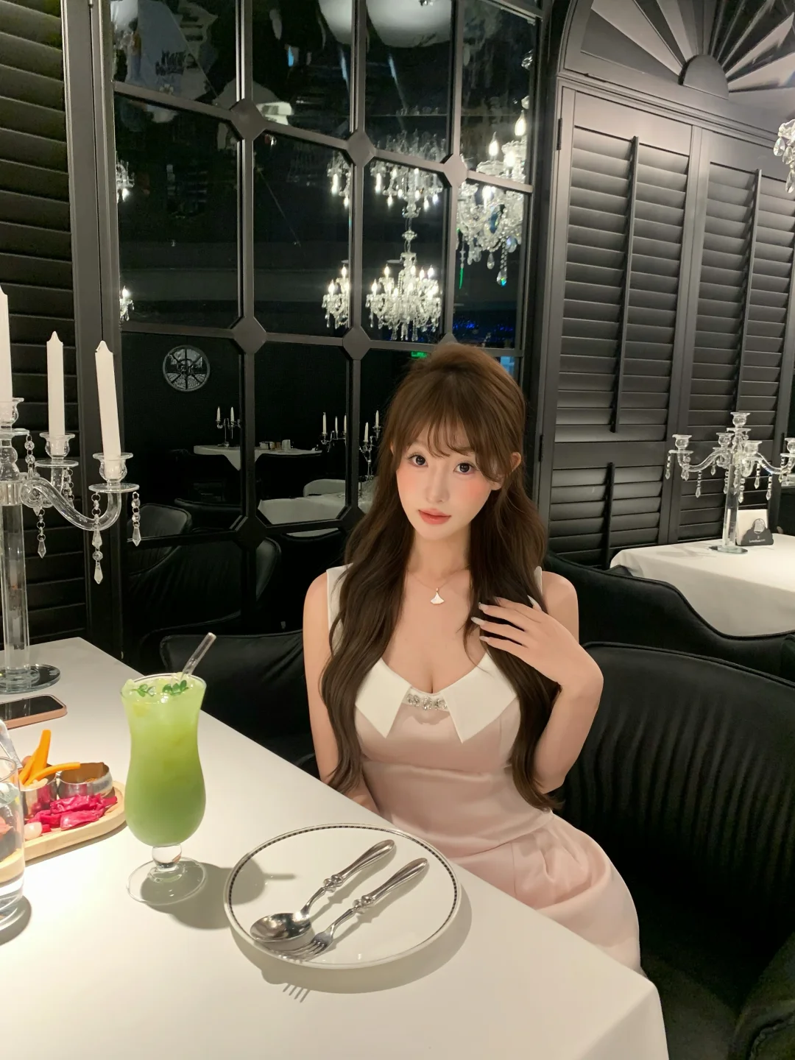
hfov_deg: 53.1
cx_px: 398
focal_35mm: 26
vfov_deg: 67.3
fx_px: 796
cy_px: 530
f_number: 1.8
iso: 320
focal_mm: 4.25
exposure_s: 1/50
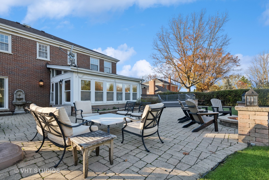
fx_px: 120
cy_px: 90
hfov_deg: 96.7
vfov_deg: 73.7
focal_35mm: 16
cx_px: 134
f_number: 9.5
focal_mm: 16
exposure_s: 1/125
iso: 200
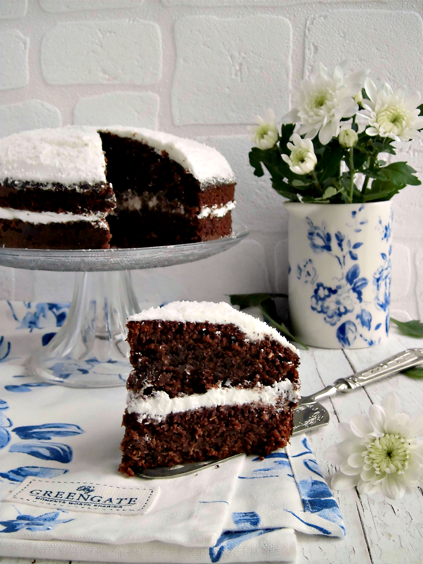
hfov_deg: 30.9
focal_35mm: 47
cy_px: 282
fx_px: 766
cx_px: 212
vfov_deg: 40.4
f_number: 3.4
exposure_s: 1/60
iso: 200
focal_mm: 8.3
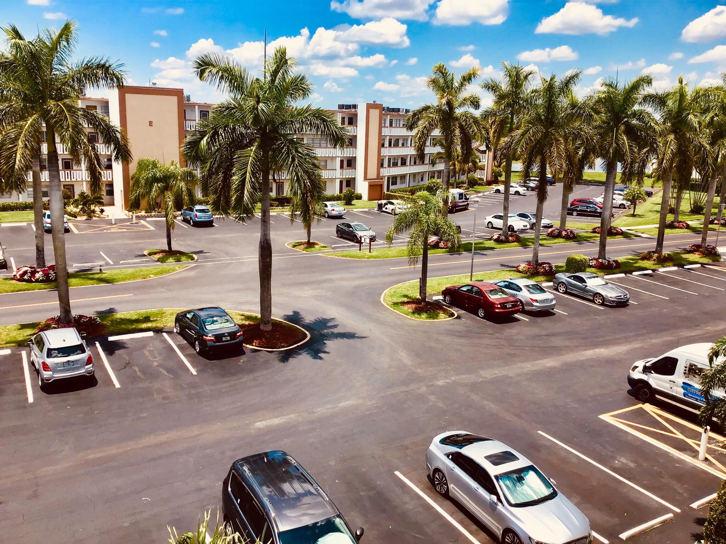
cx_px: 363
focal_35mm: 31
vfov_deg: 45.4
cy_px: 272
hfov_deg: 58.4
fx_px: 650
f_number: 2.4
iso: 25
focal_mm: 3.3
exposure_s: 1/1274
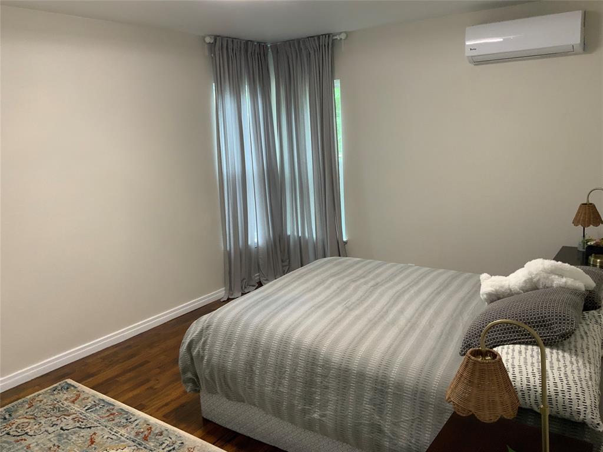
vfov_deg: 48.2
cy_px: 226
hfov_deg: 61.7
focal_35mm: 29
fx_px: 505
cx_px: 302
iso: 100
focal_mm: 3
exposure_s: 1/60
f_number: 1.8
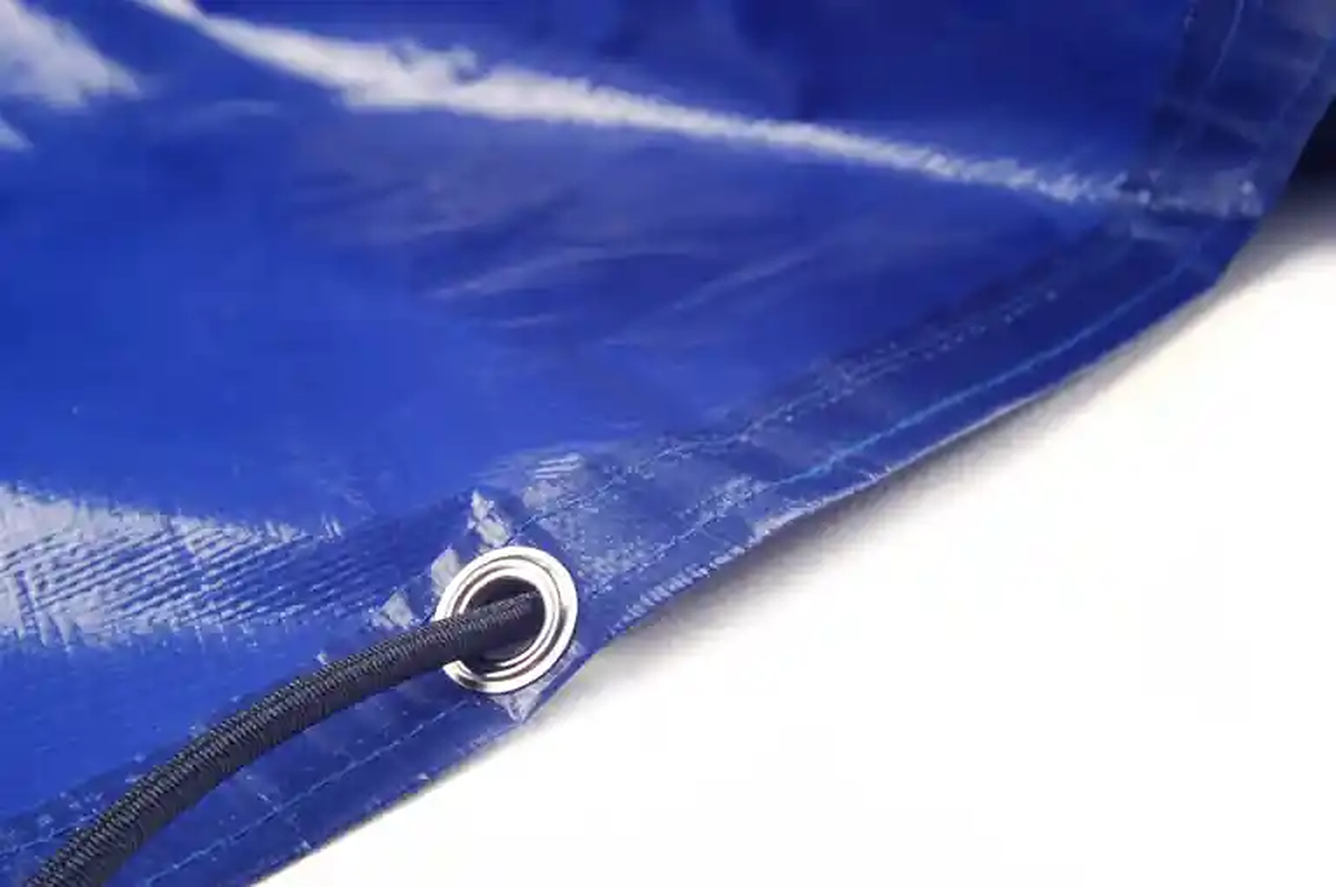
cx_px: 668
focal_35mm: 40
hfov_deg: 48.0
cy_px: 444
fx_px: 1501
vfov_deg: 32.9
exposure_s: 1/6
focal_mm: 27
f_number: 4
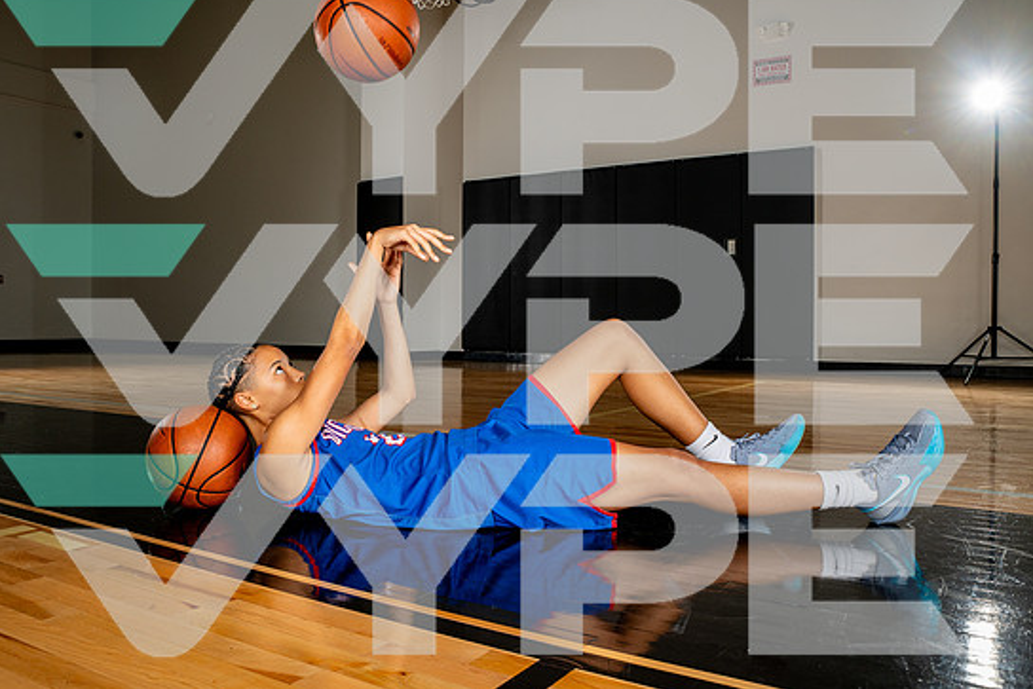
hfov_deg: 58.7
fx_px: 918
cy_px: 326
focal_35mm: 32
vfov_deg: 41.1
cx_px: 490
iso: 250
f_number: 8
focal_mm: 30
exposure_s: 1/400
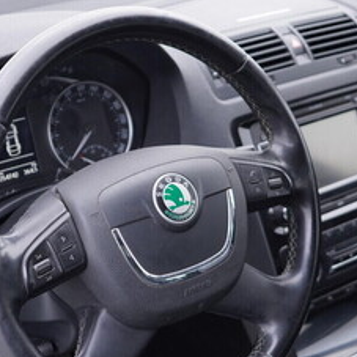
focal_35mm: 74
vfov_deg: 23.3
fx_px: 863
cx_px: 115
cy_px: 212
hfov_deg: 23.2
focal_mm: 24
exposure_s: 1/40
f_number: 2.8
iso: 250
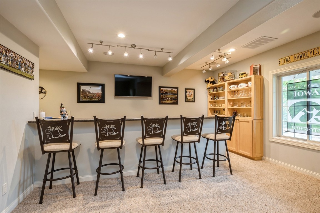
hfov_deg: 93.3
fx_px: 151
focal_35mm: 17
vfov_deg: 70.4
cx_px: 160
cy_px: 106
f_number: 8
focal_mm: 17
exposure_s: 1/2.5
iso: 200
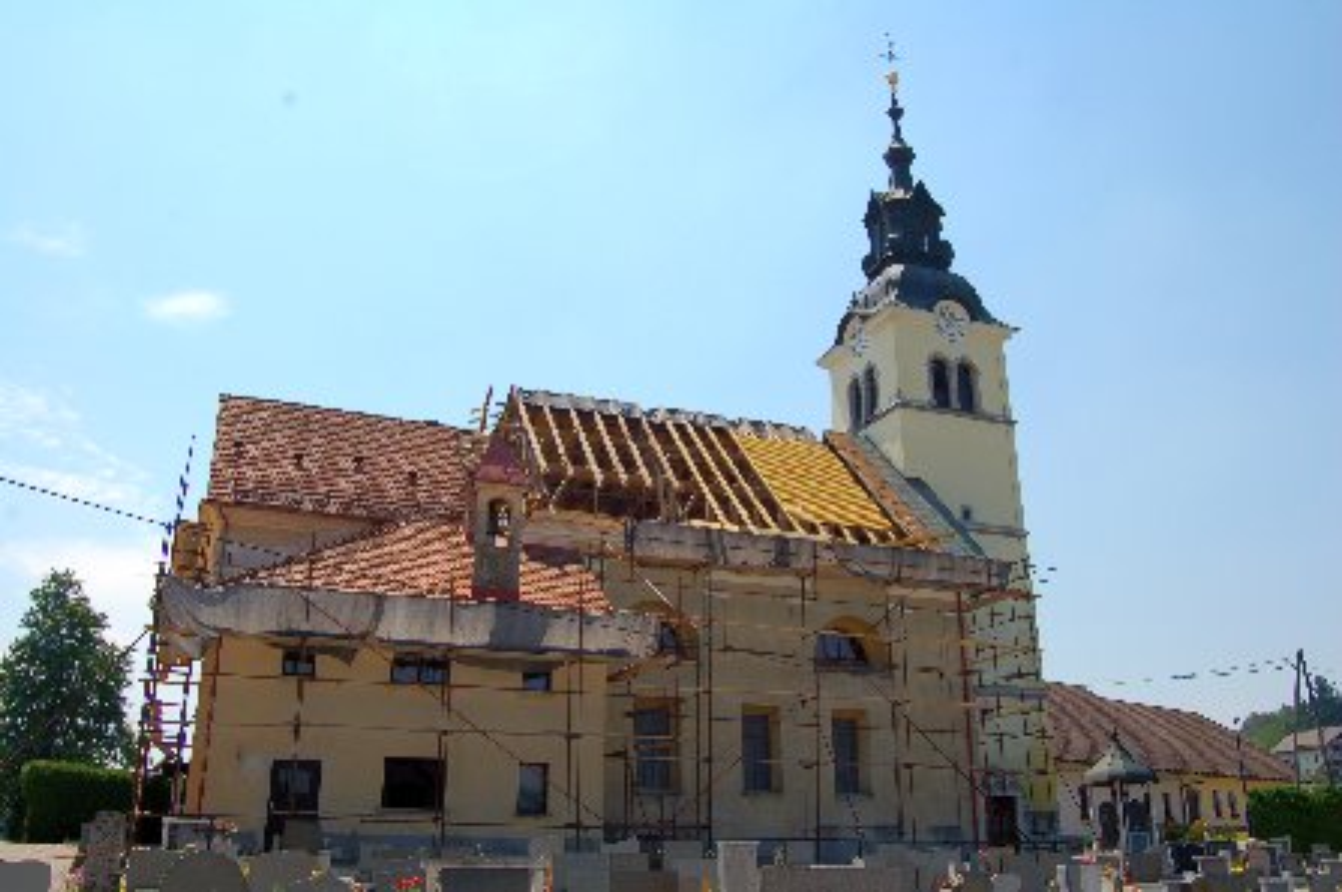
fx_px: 1229
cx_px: 671
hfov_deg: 57.3
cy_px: 446
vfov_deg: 39.9
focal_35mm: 33
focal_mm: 22
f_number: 8
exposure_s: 1/500
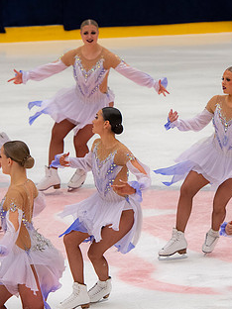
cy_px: 118
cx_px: 216
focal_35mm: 376
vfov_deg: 5.3
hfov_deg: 4.0
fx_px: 3360
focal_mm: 140
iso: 720
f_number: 3.5
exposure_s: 1/400
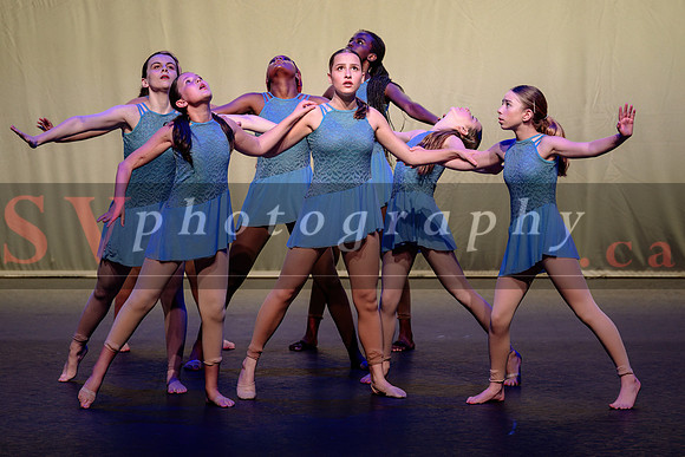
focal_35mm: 196
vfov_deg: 7.0
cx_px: 393
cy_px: 172
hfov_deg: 10.5
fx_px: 3730
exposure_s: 1/500
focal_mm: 155
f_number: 2.8
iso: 1250
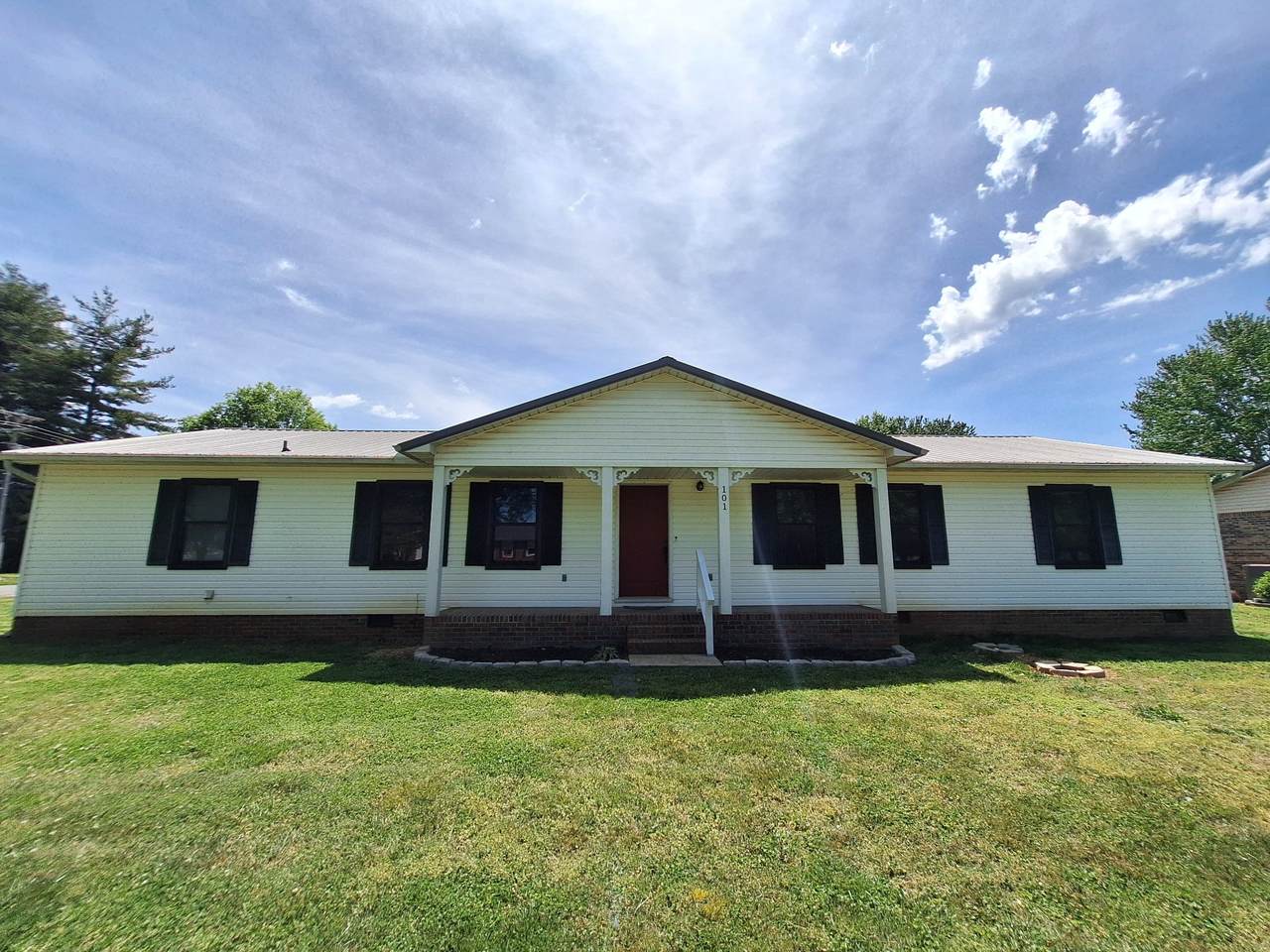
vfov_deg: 89.9
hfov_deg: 106.2
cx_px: 635
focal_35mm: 13
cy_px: 476
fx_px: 477
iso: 40
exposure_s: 1/2899
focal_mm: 1.74
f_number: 2.2
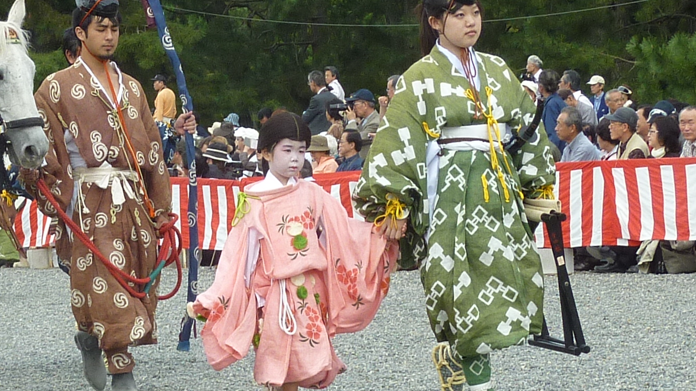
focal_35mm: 168
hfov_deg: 12.8
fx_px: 3100
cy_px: 170
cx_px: 206
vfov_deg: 7.2
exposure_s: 1/320
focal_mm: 9.1
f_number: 3.9
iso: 80
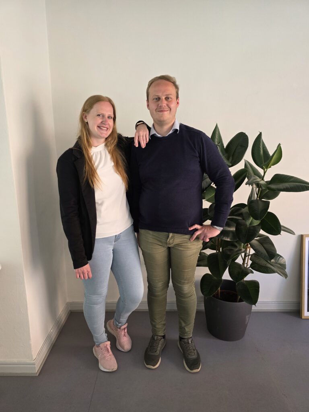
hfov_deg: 58.9
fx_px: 274
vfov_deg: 73.9
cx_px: 154
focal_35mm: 23
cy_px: 206
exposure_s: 1/180
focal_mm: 6.3
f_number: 1.7
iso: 200
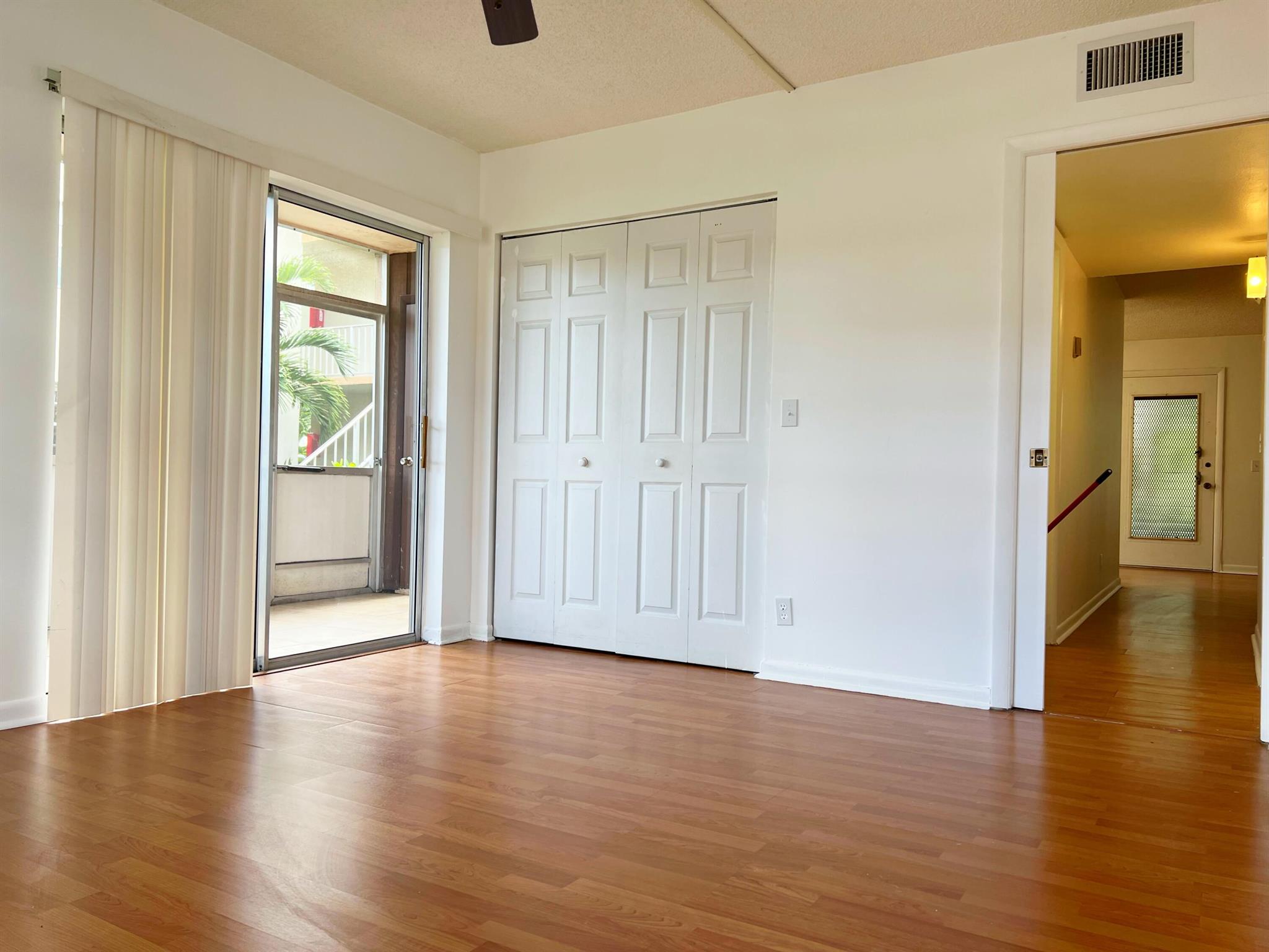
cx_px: 634
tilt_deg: -0.3
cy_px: 476
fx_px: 953
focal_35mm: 26
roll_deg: -1.4
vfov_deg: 53.1
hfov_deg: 67.3
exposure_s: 1/120
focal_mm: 5.7
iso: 40
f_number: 1.5
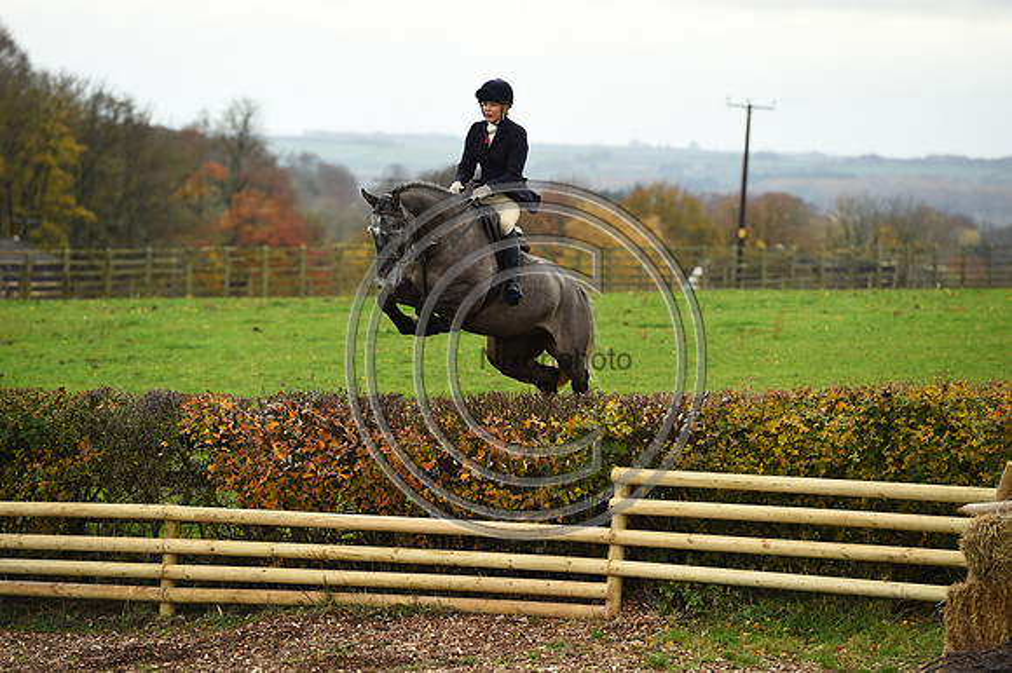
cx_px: 506
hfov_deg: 10.3
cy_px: 336
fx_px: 5619
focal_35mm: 200
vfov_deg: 6.9
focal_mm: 200
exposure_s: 1/1000
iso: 900
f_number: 5
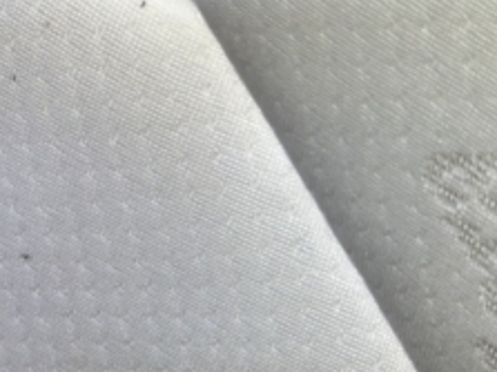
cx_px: -143
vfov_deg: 10.5
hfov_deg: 13.6
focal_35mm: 140
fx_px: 2009
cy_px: 347
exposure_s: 1/43
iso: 32
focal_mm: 5.96
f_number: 1.6
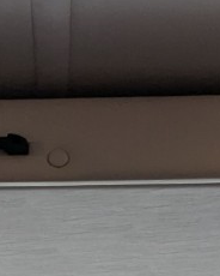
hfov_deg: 16.0
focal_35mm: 95
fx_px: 773
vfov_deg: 20.1
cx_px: 27
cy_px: 175
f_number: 2.2
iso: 47
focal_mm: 2.35
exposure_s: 1/312
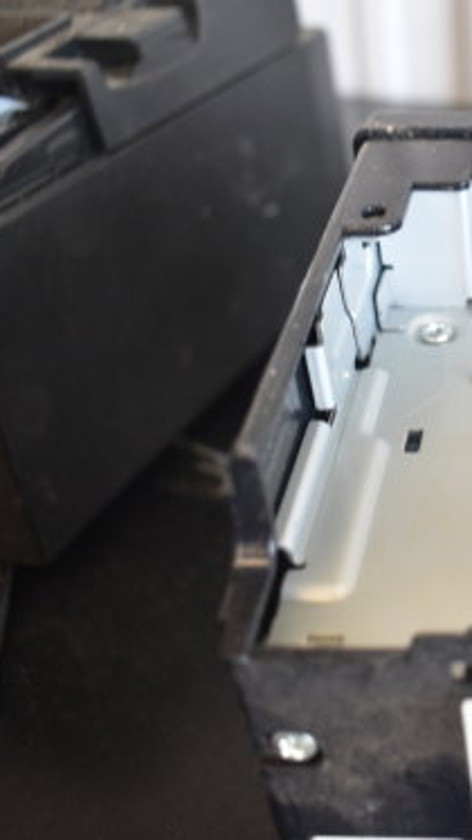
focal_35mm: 54
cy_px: 385
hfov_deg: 20.1
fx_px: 1200
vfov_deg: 38.6
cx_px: 636
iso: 280
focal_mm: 21
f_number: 3.8
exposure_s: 1/30
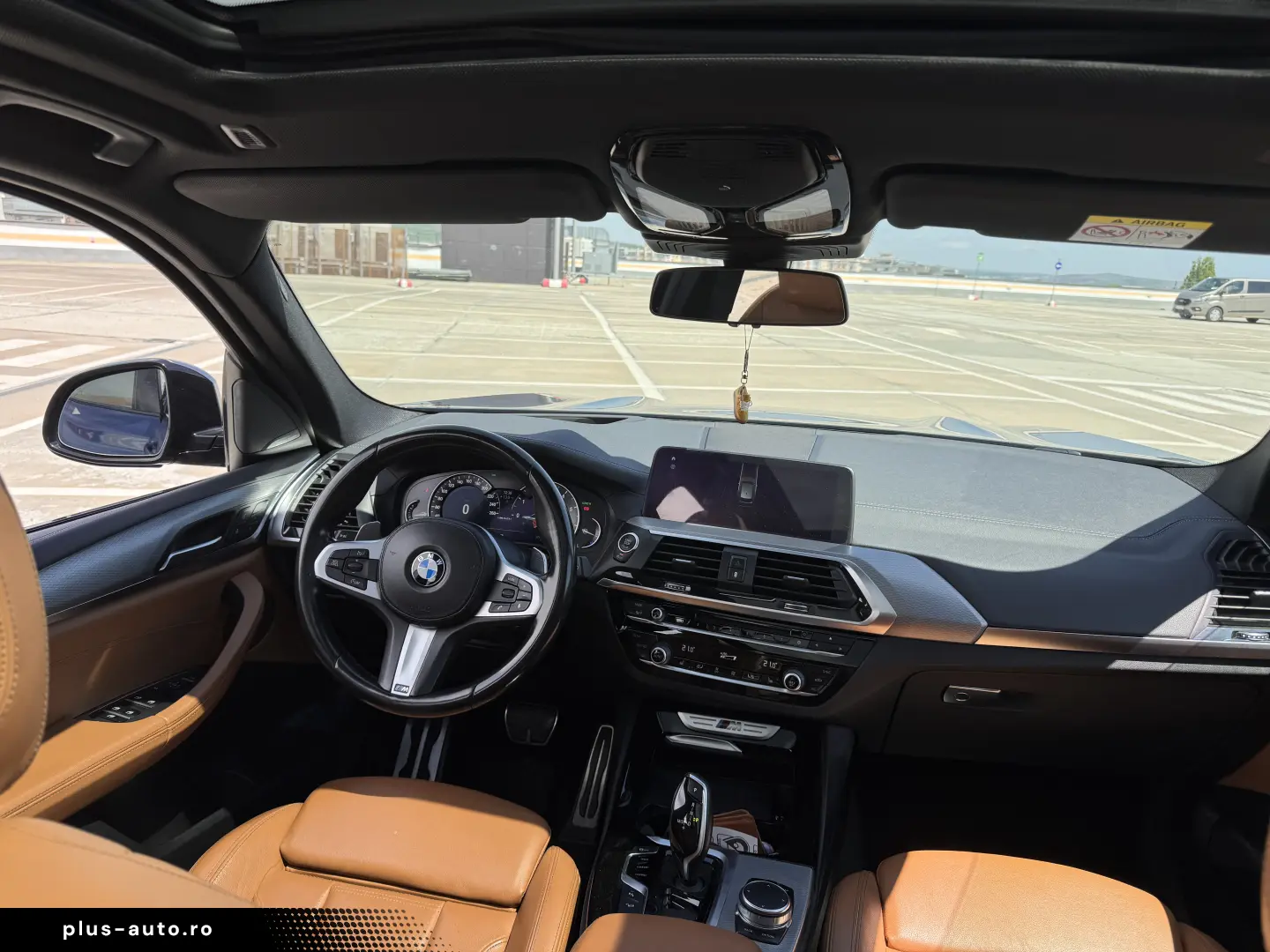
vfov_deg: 56.8
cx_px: 635
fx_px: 881
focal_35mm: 24
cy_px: 476
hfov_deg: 71.6
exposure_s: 1/1980
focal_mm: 6.76
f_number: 1.78
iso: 80
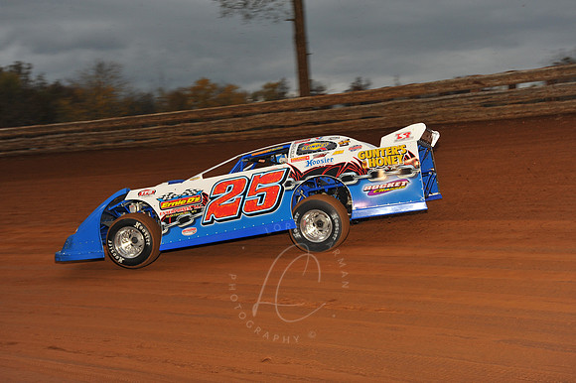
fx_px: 1119
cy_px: 192
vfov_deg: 19.4
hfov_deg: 28.9
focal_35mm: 70
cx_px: 288
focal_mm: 70
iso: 800
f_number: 7.1
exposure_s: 1/320
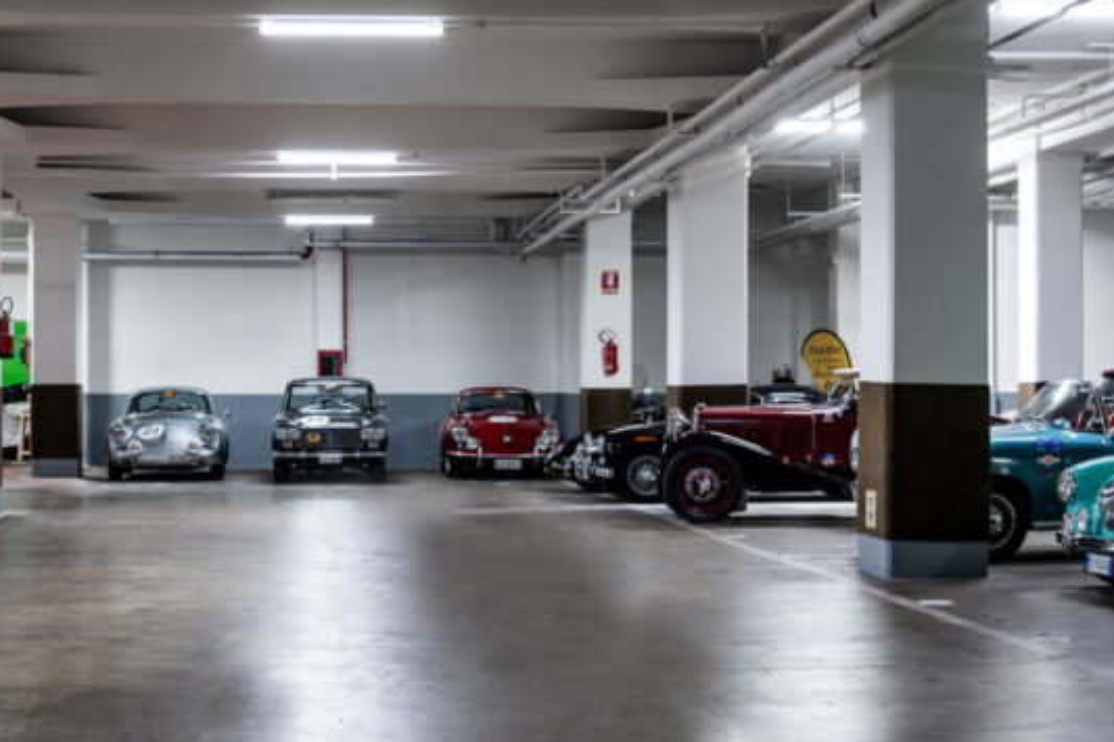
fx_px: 1763
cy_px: 268
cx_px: 343
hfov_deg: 34.6
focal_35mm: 57
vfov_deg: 23.7
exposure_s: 1/1.67
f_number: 5.6
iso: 100
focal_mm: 38
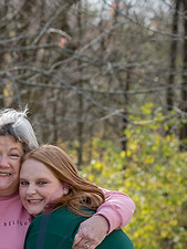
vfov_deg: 8.7
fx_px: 1641
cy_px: 200
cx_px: 3
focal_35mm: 228
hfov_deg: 6.5
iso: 400
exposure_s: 1/800
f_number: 5
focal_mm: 92
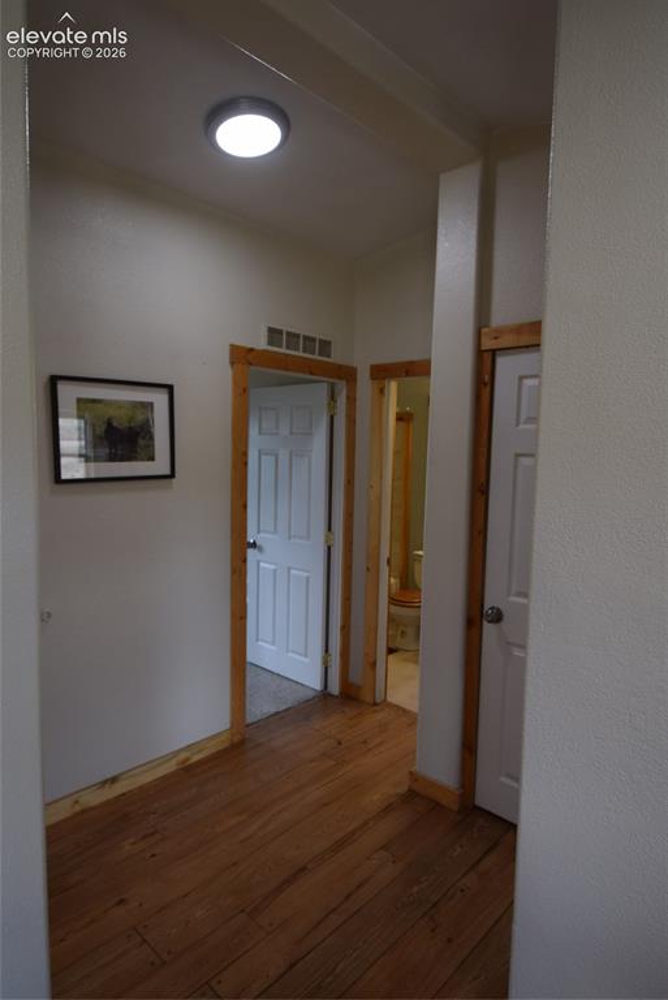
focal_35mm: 21
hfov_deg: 59.6
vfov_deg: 81.2
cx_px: 334
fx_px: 584
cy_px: 500
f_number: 5
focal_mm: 14
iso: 400
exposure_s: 1/100
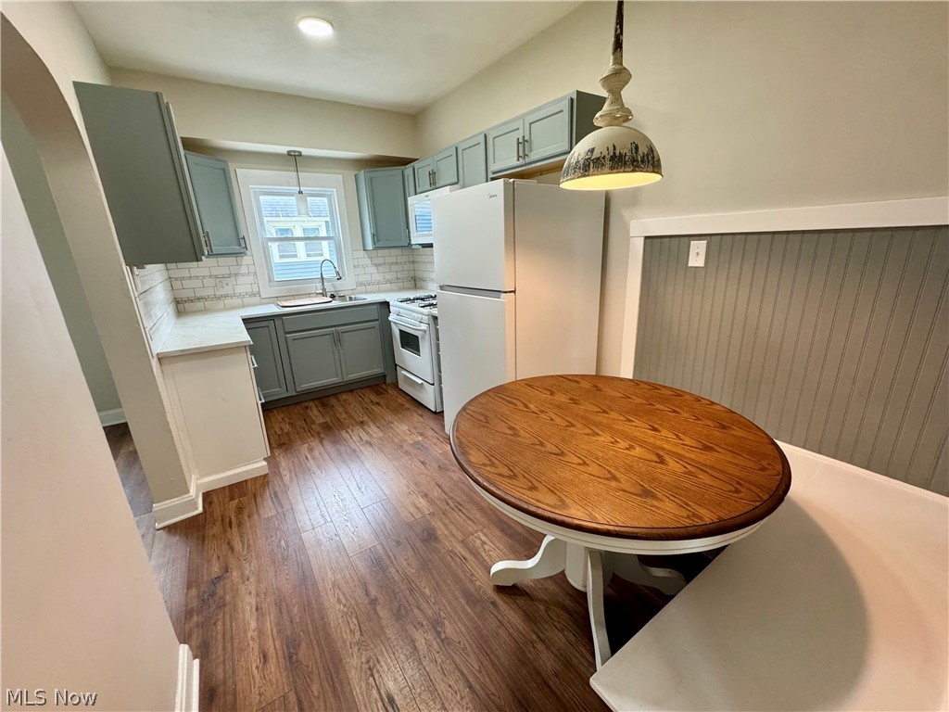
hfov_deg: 102.1
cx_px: 474
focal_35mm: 14
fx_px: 384
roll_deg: +2.4
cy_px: 356
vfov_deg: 85.7
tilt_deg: -16.3
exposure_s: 1/120
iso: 320
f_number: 2.2
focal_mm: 2.22
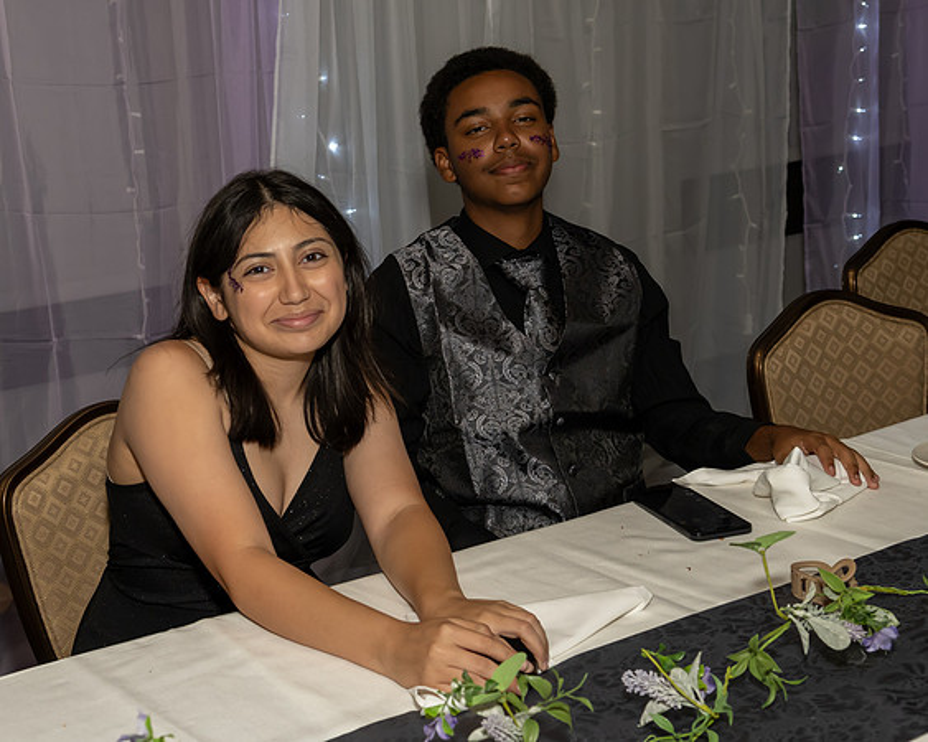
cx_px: 350
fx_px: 1557
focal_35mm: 57
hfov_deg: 33.0
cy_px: 327
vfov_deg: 26.8
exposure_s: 1/250
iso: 1000
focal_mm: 30
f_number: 5
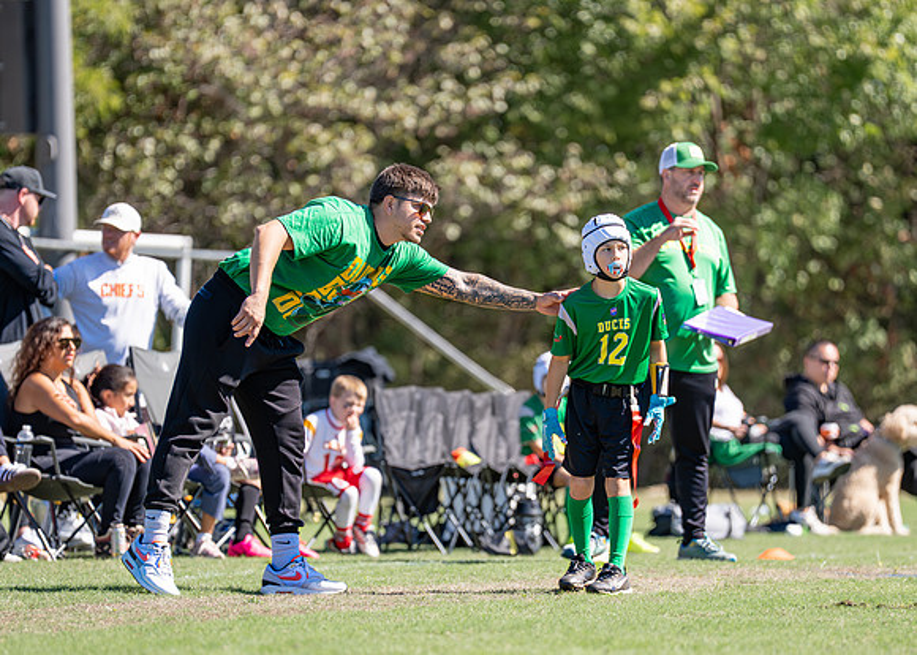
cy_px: 374
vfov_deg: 5.2
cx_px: 479
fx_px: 7139
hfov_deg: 7.3
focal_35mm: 274
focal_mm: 200
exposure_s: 1/2000
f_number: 2.8
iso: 200
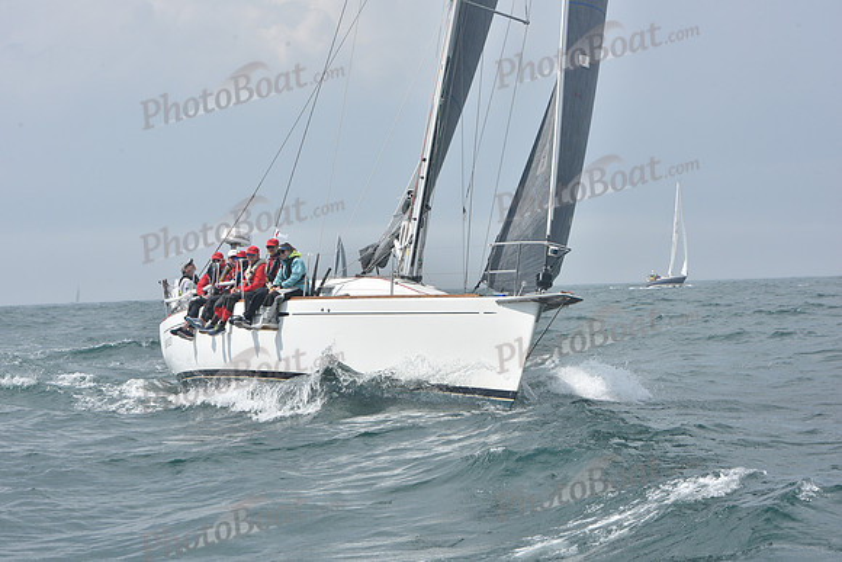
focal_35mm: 100
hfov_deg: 20.4
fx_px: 2339
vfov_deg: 13.7
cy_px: 281
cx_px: 421
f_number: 13
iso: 320
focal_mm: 100
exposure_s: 1/800
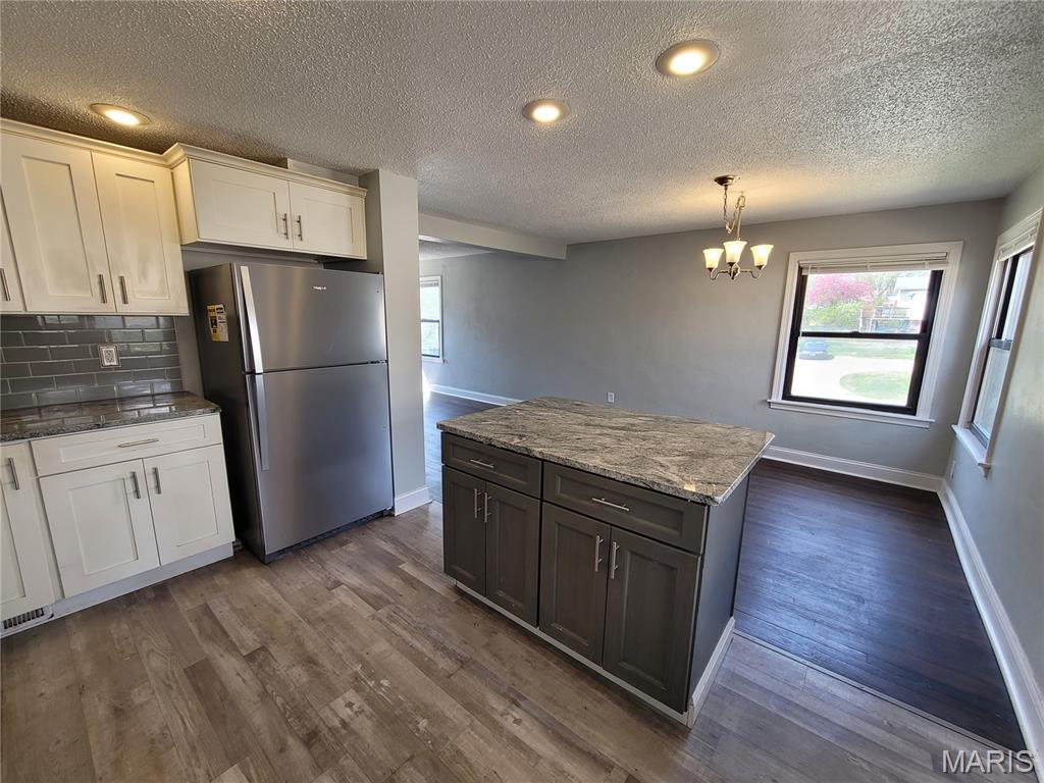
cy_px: 392
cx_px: 522
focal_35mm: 13
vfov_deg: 89.9
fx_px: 392
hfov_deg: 106.2
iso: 64
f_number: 2.2
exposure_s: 1/60
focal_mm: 2.2
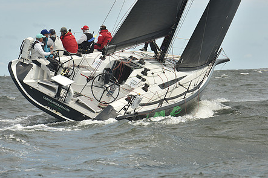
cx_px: 139
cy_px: 75
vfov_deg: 5.2
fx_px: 1950
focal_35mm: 262
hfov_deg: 7.9
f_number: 9
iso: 250
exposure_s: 1/800
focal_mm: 200
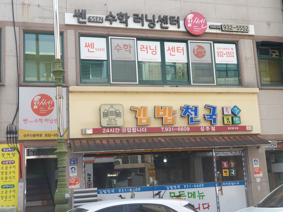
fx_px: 425
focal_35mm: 52
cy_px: 106
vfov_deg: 28.0
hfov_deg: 36.8
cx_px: 142
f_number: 2.4
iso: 25
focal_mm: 6
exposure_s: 1/290
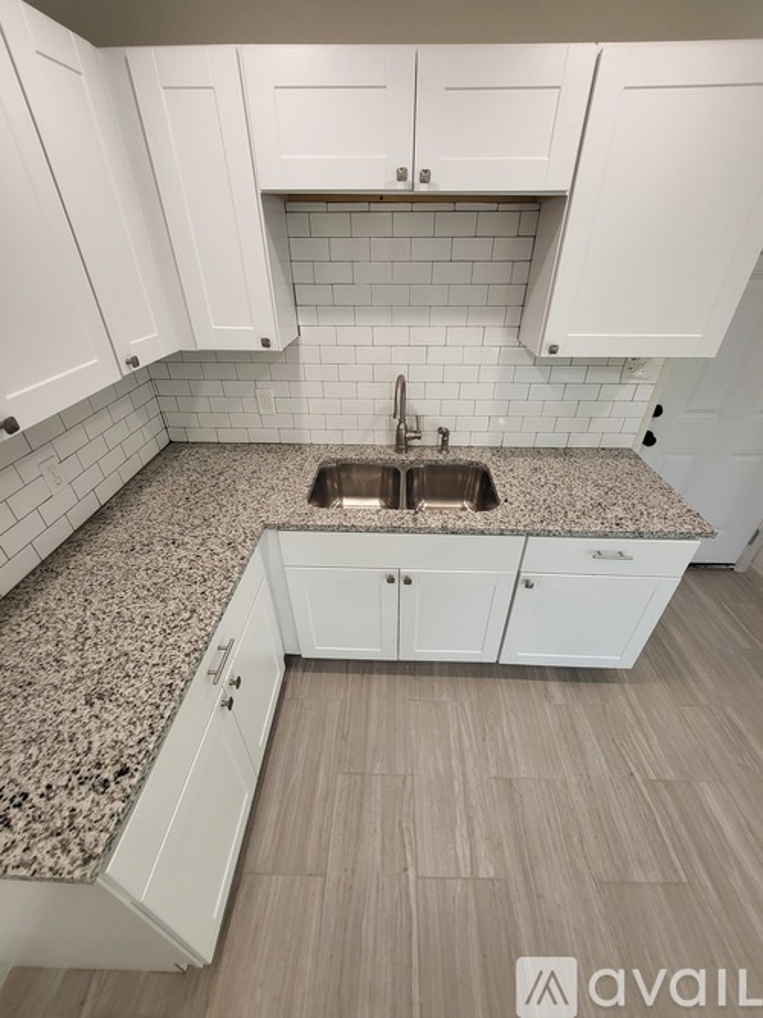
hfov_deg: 89.9
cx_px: 382
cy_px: 509
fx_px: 382
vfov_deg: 106.2
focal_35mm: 13
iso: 64
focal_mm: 1.74
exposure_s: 1/59
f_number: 2.2
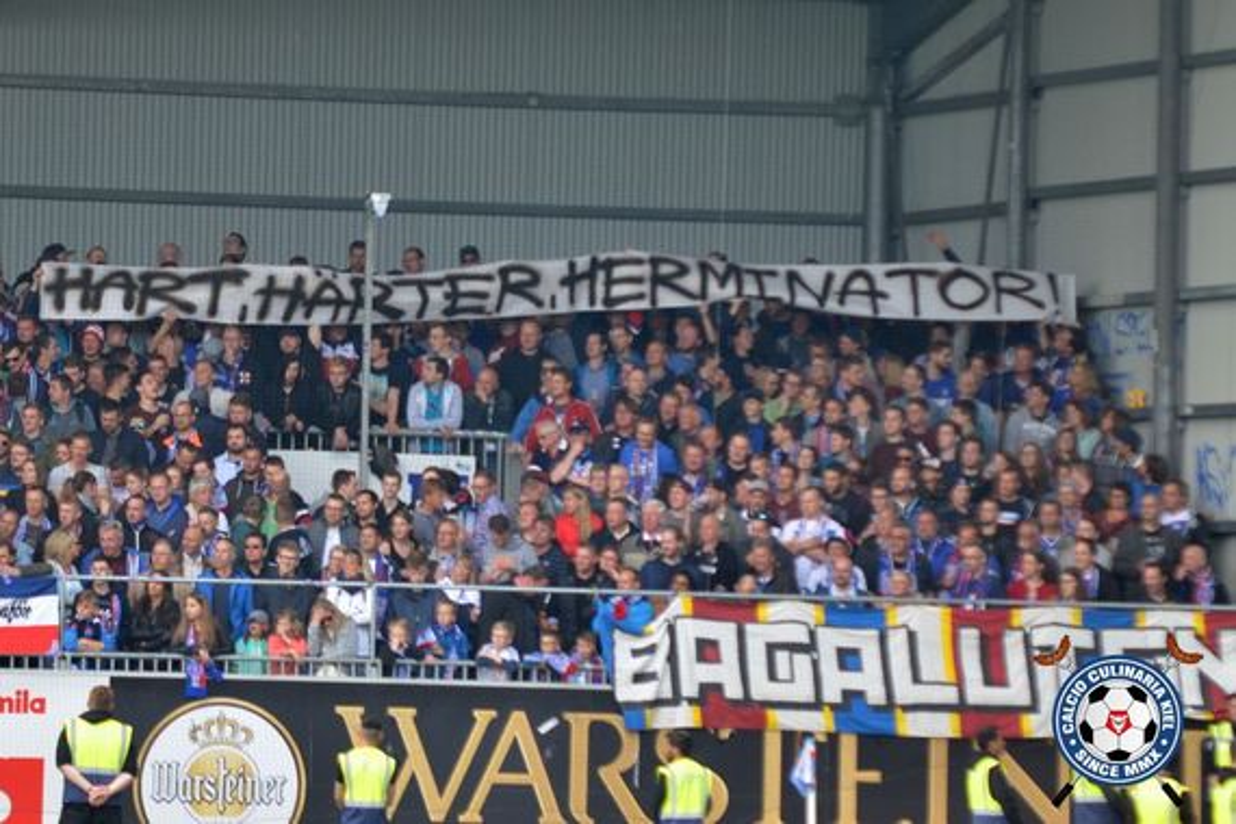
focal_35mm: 300
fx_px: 10299
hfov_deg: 6.9
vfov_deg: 4.6
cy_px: 412
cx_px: 618
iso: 320
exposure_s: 1/640
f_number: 2.8
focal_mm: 200
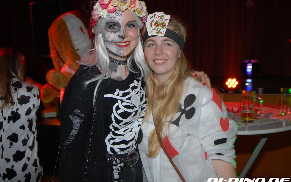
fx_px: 293
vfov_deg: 34.4
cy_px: 90
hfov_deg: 52.7
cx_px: 145
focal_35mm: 37
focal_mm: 24
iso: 400
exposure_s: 1/8
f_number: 5.6
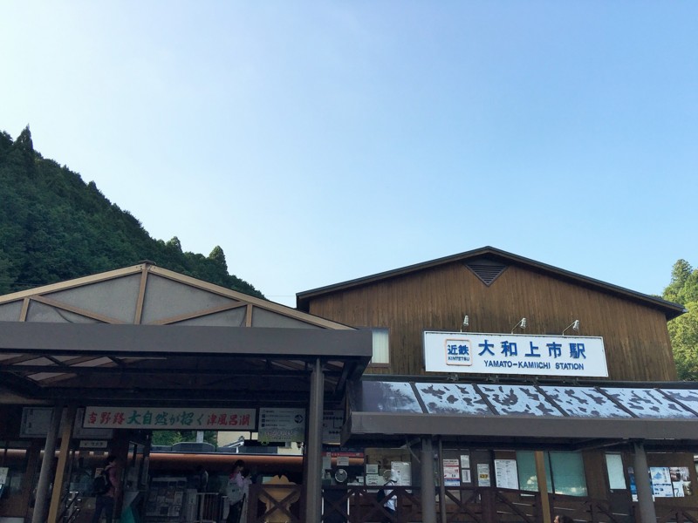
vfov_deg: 48.2
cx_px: 349
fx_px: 585
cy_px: 262
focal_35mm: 29
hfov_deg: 61.7
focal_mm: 4.15
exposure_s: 1/718
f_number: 2.2
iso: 25
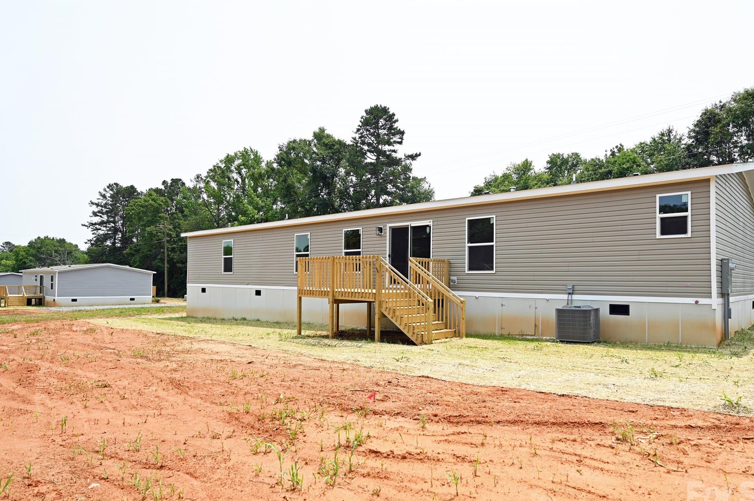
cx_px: 391
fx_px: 472
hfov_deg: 77.1
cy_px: 271
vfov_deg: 55.8
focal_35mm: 23
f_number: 4
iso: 100
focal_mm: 19.5
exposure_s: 1/800
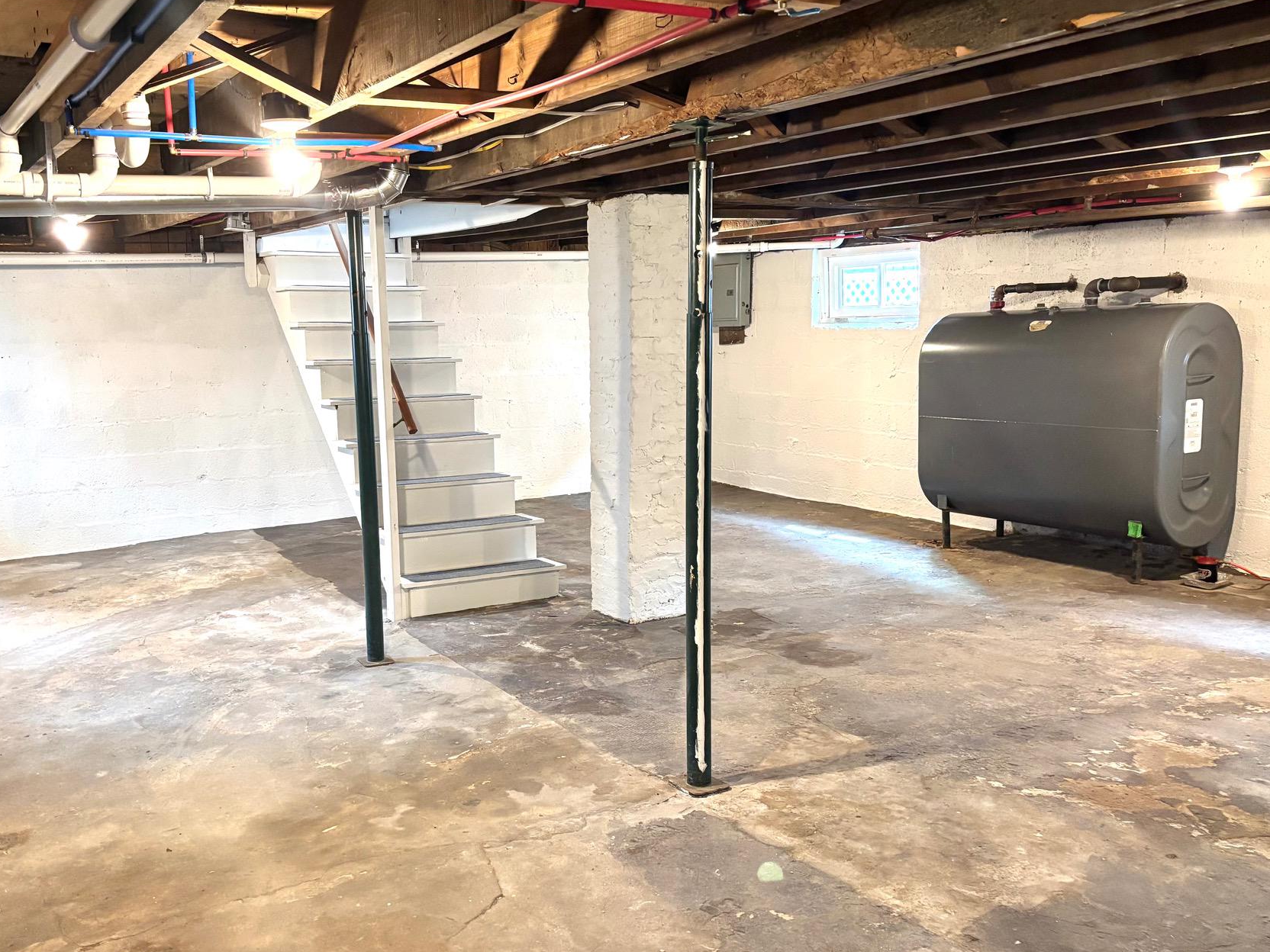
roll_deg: +0.9
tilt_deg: -9.8
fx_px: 1174
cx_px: 530
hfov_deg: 56.5
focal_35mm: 32
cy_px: 519
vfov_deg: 44.1
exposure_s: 1/60
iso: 500
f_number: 1.6
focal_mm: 5.96
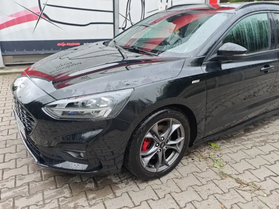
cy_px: 104
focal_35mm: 28
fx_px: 226
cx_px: 140
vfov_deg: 49.7
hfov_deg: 63.4
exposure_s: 1/134
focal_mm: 8.72
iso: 50
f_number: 2
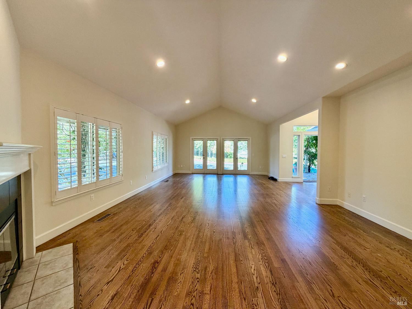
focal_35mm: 14
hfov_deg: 102.1
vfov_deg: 85.7
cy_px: 154
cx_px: 206
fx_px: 167
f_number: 2.2
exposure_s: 1/120
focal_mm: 2.22
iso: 200
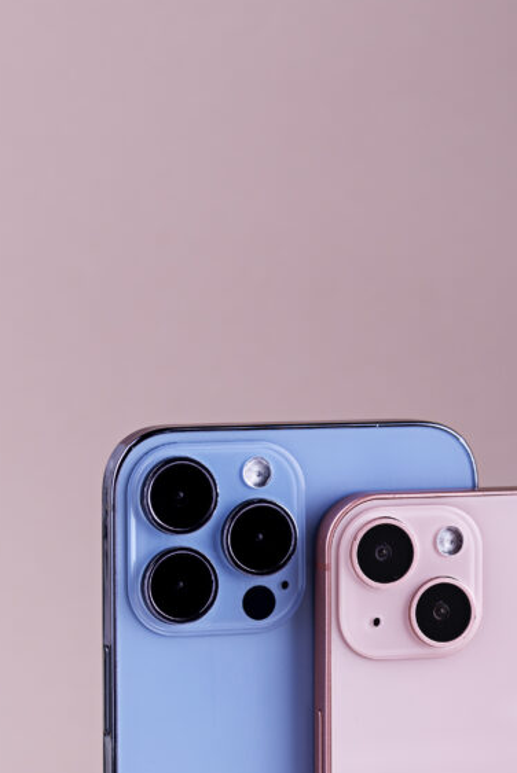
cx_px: 340
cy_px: 596
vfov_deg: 10.7
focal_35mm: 191
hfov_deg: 7.2
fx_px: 4109
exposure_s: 1/100
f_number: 9
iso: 100
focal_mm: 105
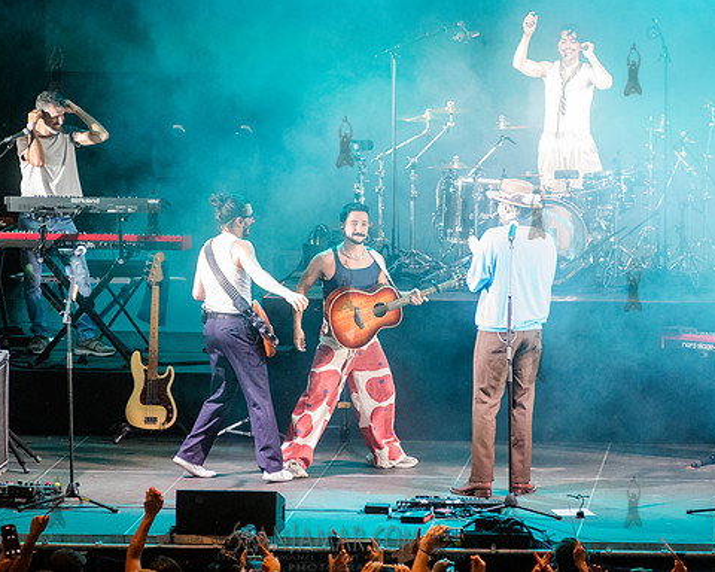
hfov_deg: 8.5
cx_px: 344
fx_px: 4804
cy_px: 285
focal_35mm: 227
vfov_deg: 6.8
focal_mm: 200
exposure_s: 1/800
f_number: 4
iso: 6400
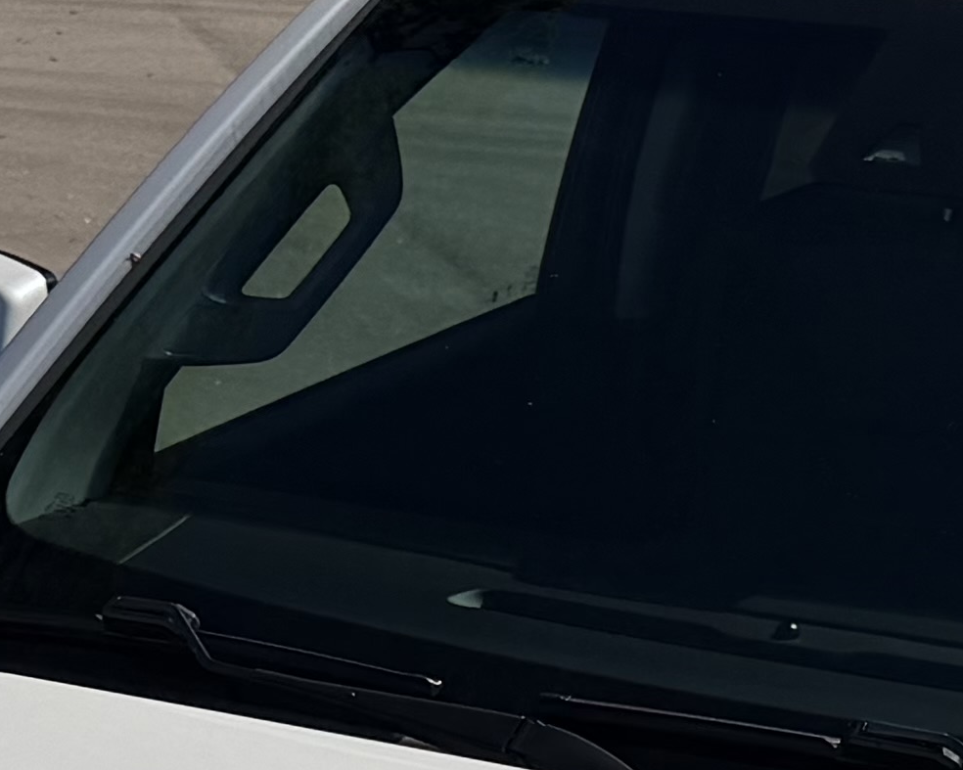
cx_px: 829
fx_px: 3876
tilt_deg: -26.5
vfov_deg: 10.8
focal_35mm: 136
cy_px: 1231
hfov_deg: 14.1
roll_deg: +0.4
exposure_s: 1/11905
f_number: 1.78
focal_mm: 6.76
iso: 80
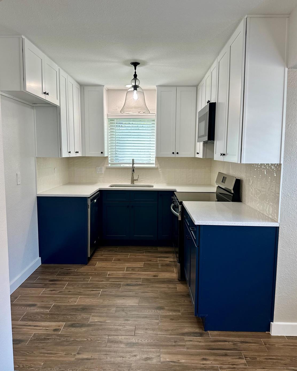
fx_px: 286
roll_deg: -0.7
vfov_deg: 66.0
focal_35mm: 26
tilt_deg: -5.3
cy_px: 180
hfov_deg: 54.9
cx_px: 149
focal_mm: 6.86
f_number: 1.78
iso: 160
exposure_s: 1/120
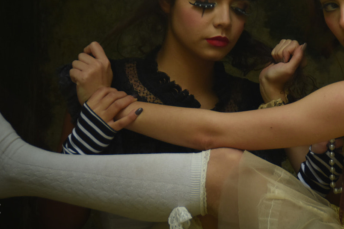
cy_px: 42
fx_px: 1997
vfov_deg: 6.6
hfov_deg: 9.8
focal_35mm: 209
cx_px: 237
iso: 500
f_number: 5.6
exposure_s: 1/250
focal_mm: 70
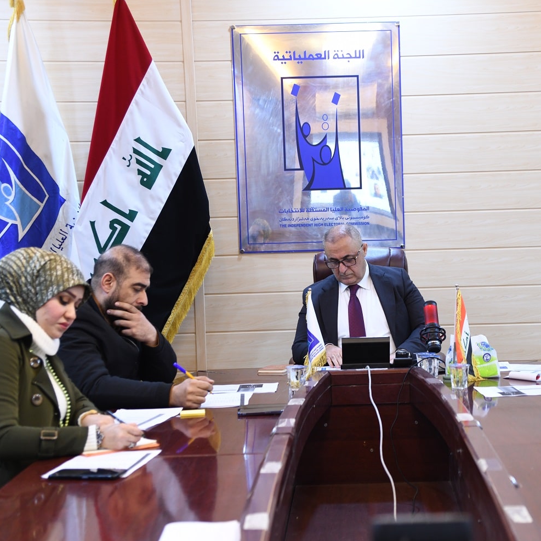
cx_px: 380
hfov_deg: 24.1
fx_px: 1255
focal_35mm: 71
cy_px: 271
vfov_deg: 24.3
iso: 1250
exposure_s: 1/50
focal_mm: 55
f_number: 4.5
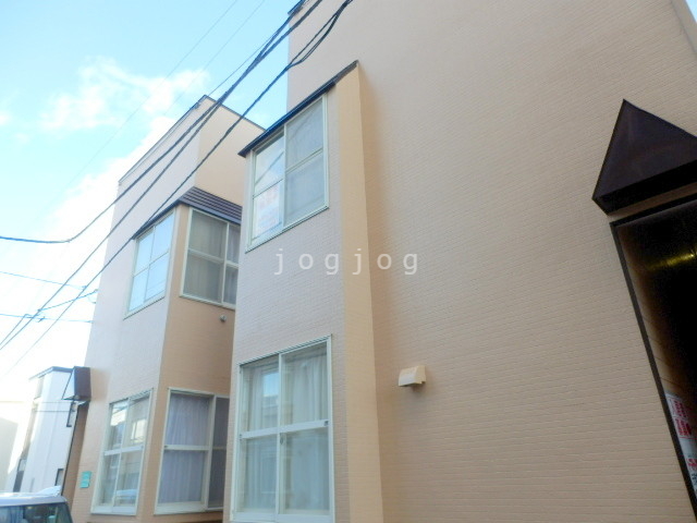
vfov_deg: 56.8
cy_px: 262
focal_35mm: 24
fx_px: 483
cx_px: 348
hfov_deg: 71.6
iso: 80
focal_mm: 4.2
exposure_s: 1/160
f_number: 3
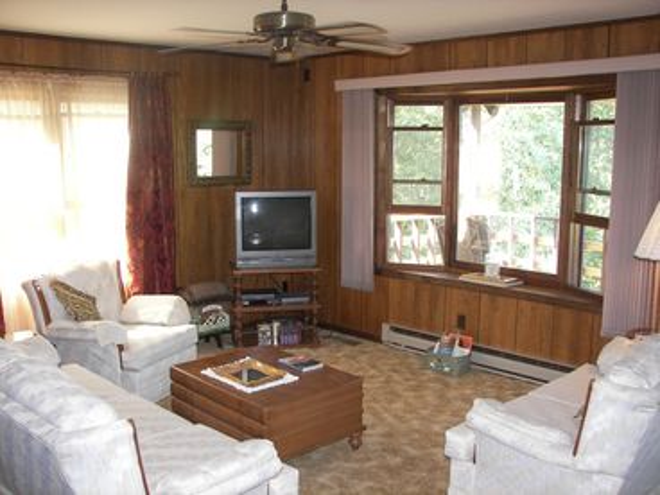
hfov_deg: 51.4
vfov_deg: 39.7
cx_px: 330
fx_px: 686
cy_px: 248
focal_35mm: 36
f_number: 2.8
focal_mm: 6
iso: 125
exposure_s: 1/30
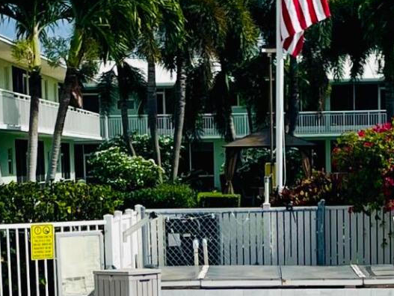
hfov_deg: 13.9
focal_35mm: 142
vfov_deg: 10.2
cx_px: 282
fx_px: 1616
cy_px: 381
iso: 32
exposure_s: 1/10753
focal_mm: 4.2
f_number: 1.6
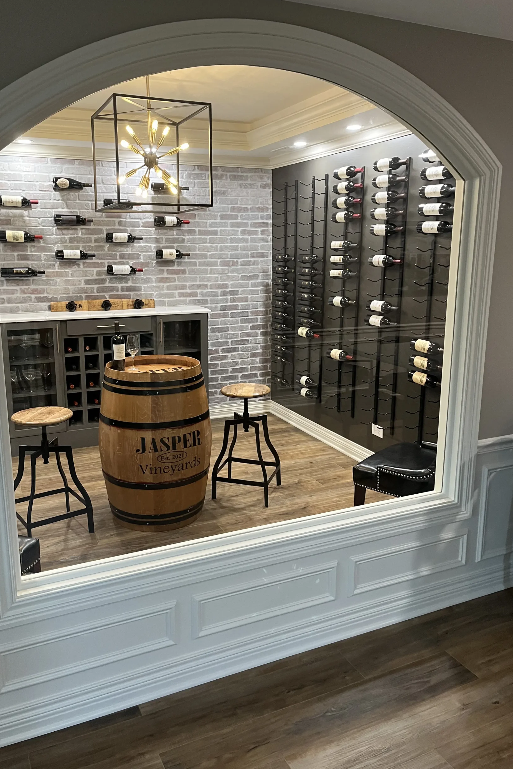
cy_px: 374
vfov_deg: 65.5
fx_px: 598
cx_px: 228
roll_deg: +0.1
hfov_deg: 46.3
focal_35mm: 28
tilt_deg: -11.1
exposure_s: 1/60
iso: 200
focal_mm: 5.1
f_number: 1.6
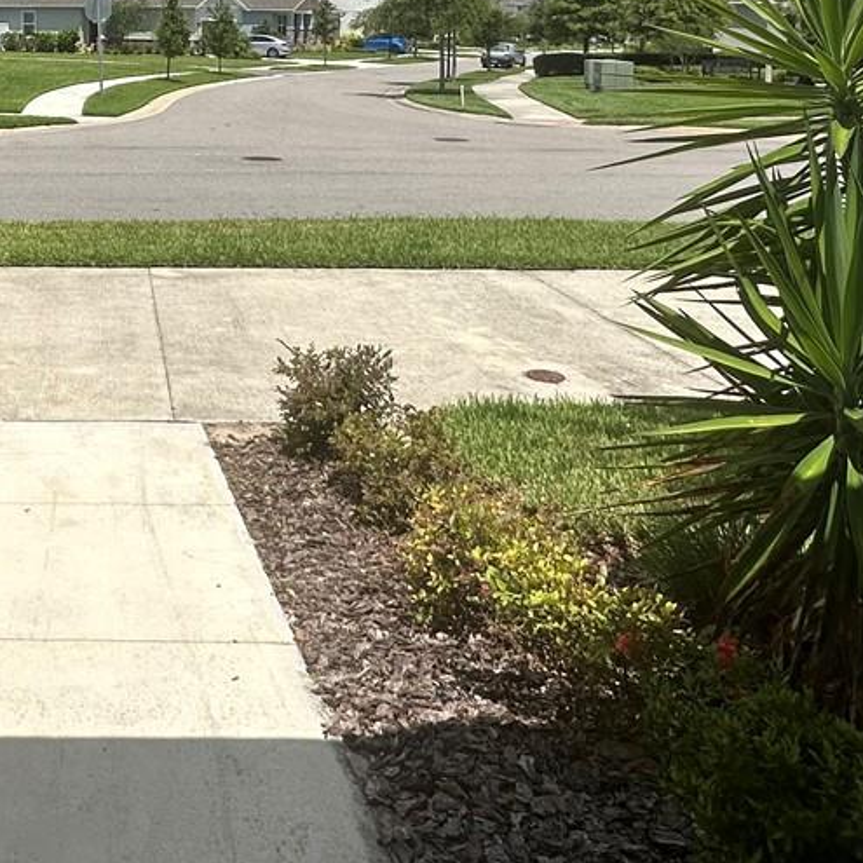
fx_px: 1128
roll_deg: -0.4
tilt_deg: -1.9
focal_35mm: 40
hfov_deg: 39.1
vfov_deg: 38.7
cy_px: 71
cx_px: 98
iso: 50
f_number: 2.2
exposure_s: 1/4000
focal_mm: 2.22
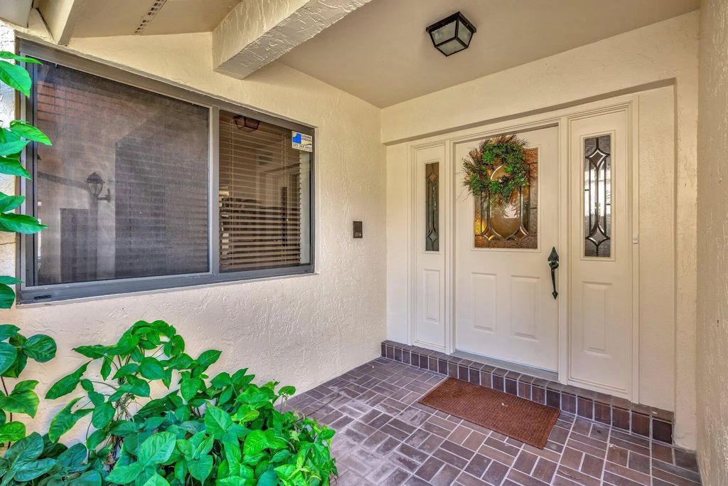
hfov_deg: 96.7
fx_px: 324
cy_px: 243
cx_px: 364
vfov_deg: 73.8
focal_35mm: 16
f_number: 5.6
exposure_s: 1/15
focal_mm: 16
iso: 100
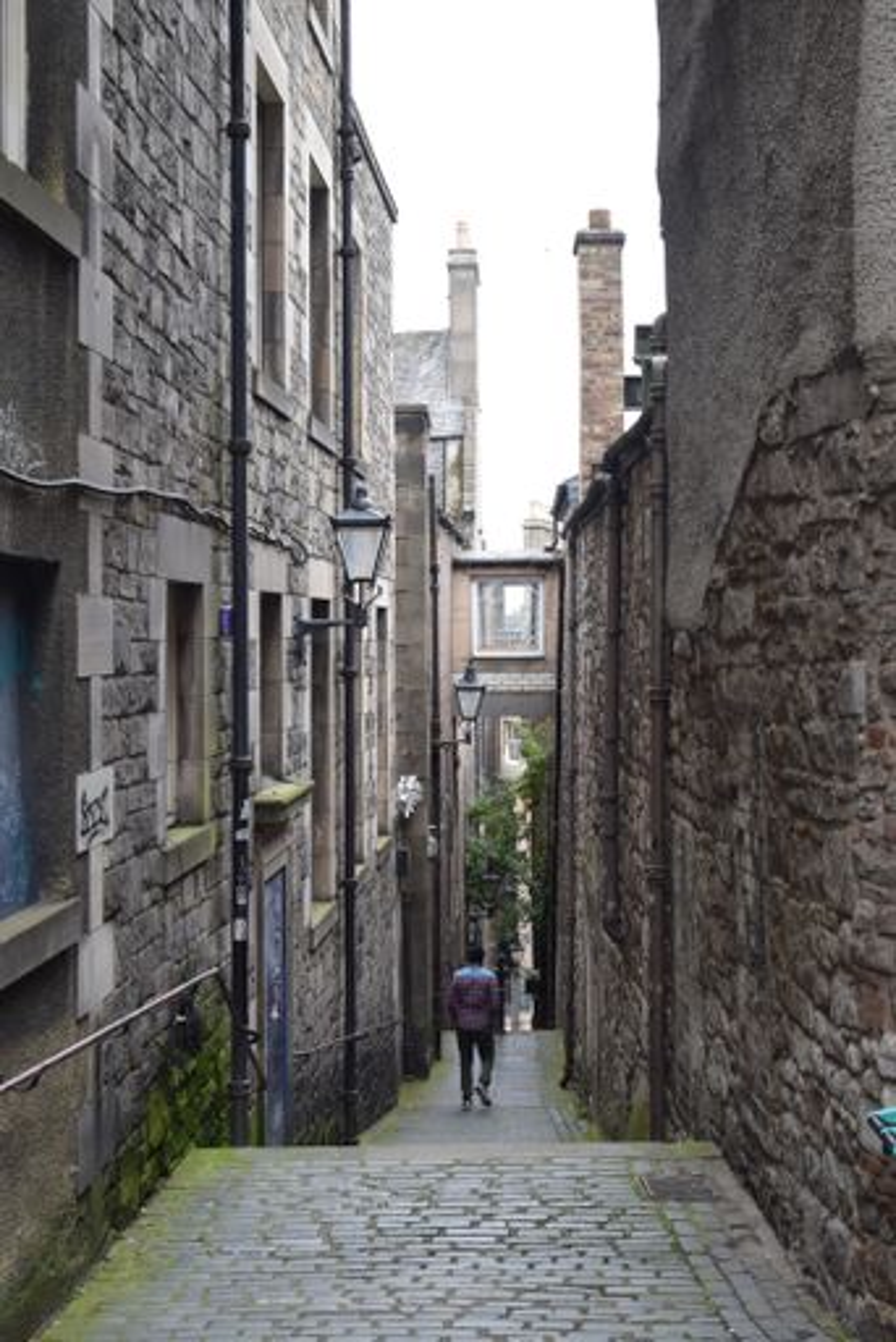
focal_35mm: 52
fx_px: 1957
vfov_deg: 37.8
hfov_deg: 25.8
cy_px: 671
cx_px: 448
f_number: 6.3
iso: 400
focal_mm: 35
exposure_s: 1/160
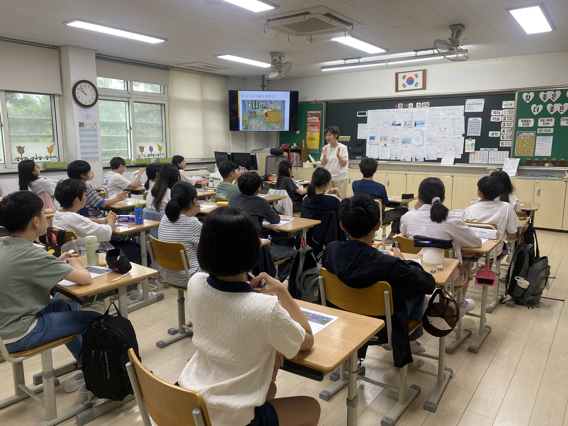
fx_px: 427
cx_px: 284
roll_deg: +0.2
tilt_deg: -11.3
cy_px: 213
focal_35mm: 26
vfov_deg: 53.1
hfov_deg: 67.3
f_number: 1.8
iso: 100
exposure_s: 1/120
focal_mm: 4.25
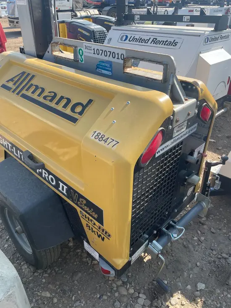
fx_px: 231
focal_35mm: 26
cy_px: 154
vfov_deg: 67.3
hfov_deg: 53.1
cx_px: 116
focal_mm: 4.2
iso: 32
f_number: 1.6
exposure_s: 1/1125
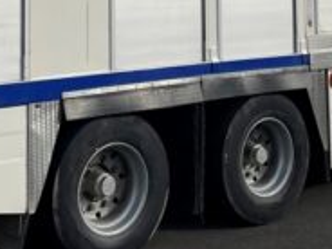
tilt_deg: +5.6
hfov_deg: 22.9
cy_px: -90
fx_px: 815
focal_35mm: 85
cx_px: 112
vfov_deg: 16.3
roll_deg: -2.2
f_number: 1.6
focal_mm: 4.2
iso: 32
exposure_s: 1/5051
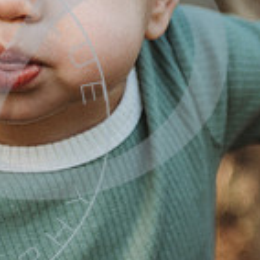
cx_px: 13
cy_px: -28
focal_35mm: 243
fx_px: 2065
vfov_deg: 7.2
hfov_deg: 7.2
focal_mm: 70
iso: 100
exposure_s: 1/250
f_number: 2.8
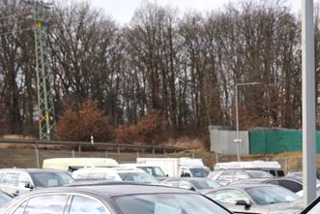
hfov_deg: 19.7
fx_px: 854
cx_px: 401
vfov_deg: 13.5
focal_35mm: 96
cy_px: 319
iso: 100
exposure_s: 1/125
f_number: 5
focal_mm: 31
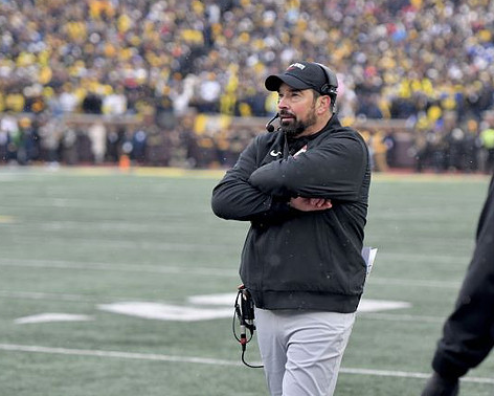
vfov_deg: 8.5
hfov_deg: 10.7
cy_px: 196
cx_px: 297
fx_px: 2647
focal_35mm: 181
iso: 800
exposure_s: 1/1000
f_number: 2.8
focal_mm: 105
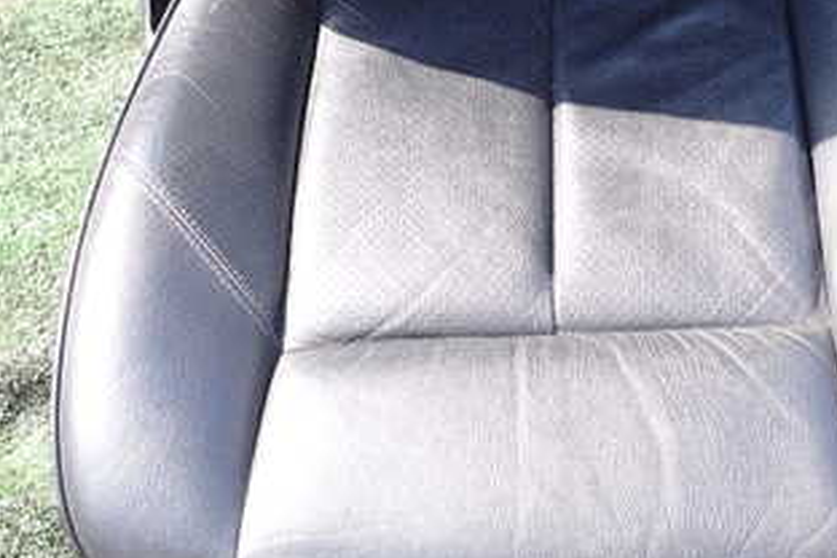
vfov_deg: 22.4
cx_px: 542
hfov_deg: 33.2
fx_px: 1395
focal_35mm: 60
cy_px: 145
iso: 100
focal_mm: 5.4
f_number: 3.2
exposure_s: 1/125
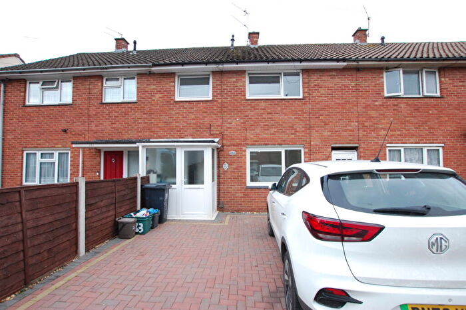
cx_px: 233
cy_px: 155
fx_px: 194
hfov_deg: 100.4
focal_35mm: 15
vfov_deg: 77.3
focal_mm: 10
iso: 800
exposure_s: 1/200
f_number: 7.1
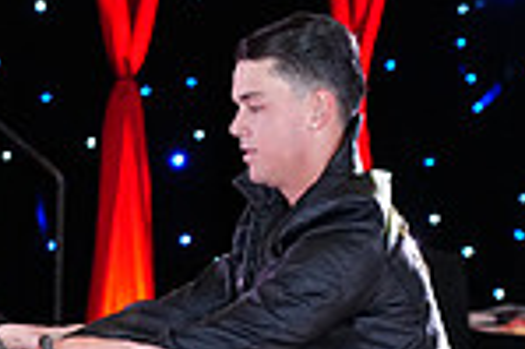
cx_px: 155
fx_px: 5783
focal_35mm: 397
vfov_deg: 3.4
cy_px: 481
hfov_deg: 5.2
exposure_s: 1/250
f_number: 4
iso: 2500
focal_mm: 102
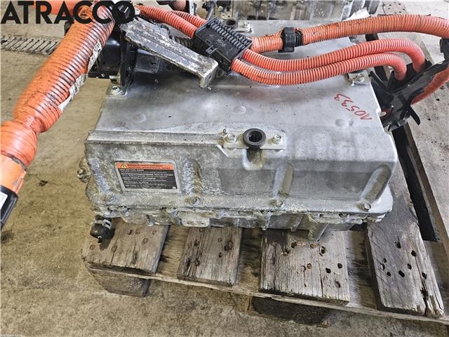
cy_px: 168
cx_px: 224
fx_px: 298
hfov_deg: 73.9
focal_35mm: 23
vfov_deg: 58.9
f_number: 1.8
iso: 1000
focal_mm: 5.4
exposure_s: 1/100
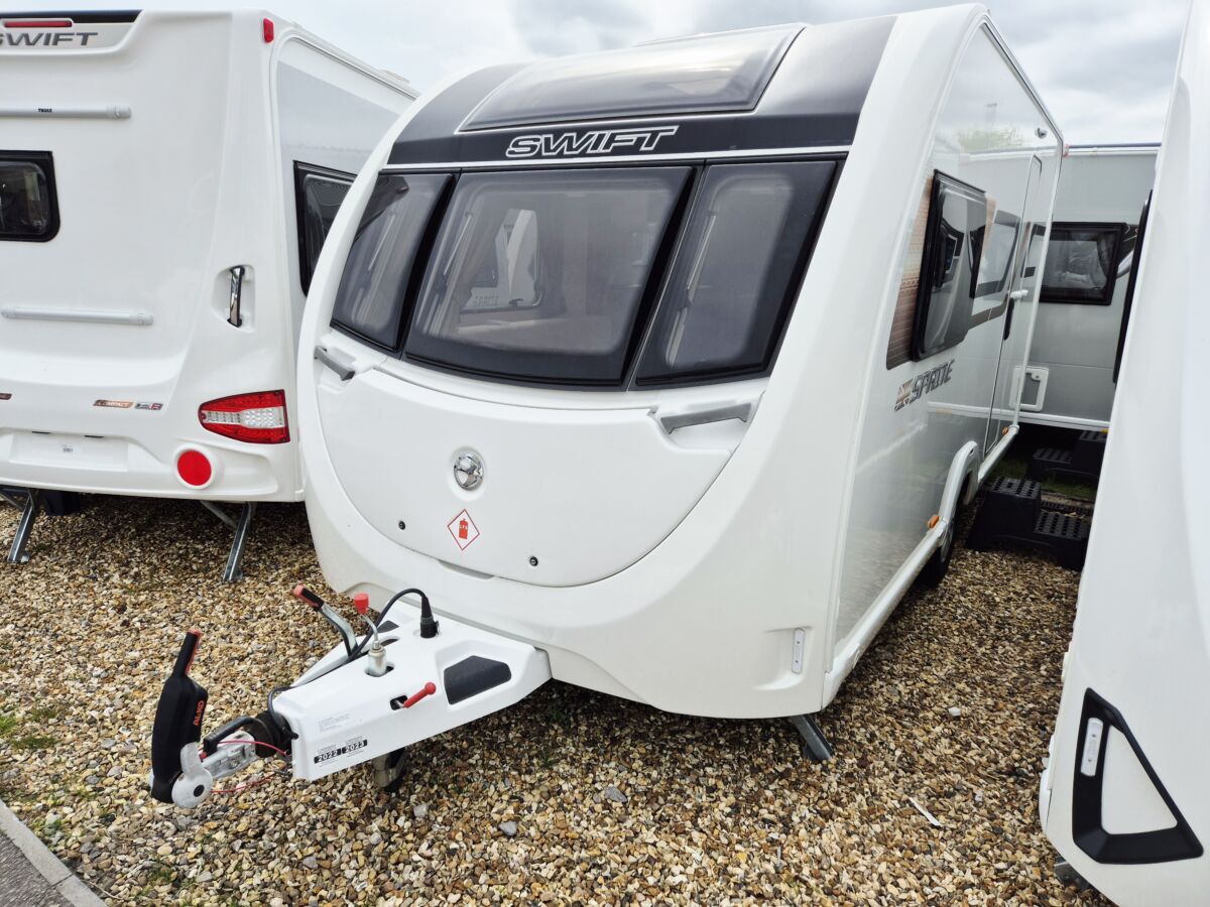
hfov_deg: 73.9
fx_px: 804
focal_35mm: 23
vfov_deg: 58.9
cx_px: 605
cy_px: 454
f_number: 1.8
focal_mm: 5.4
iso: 25
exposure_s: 1/2000
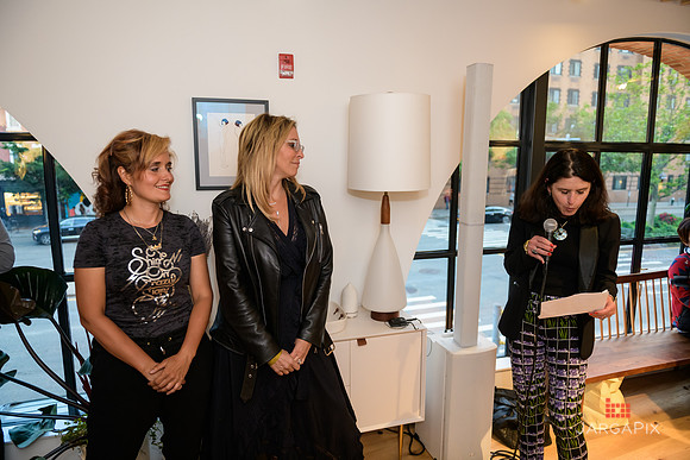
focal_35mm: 24
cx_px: 345
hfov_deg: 73.7
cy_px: 230
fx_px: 460
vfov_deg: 53.2
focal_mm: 24
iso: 800
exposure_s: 1/125
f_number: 3.2
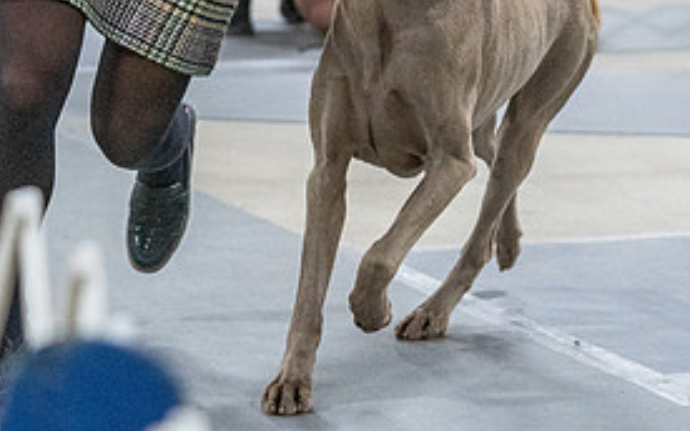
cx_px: 428
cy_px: -123
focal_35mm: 175
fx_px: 3292
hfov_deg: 12.0
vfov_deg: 7.4
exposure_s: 1/400
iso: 6400
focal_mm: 70
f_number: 3.2
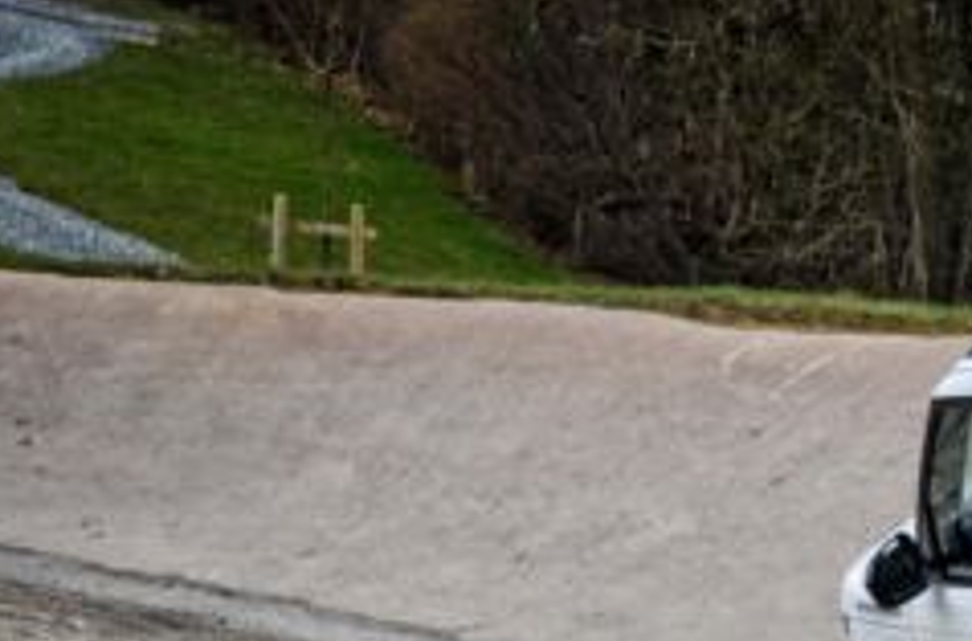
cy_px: 692
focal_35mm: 137
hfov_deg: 14.4
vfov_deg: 9.8
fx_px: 3687
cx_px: 1258
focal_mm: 34
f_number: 13
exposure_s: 1/25
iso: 200
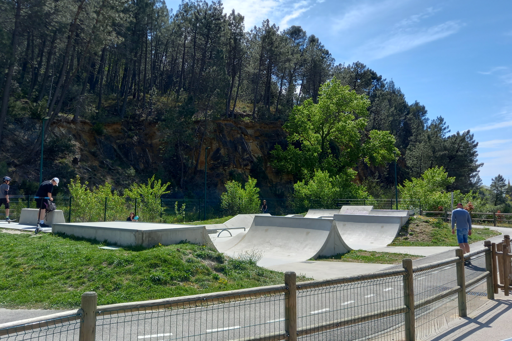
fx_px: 455
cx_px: 258
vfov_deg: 41.1
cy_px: 159
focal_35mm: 32
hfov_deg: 58.7
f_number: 2
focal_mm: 4.6
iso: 25
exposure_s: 1/493
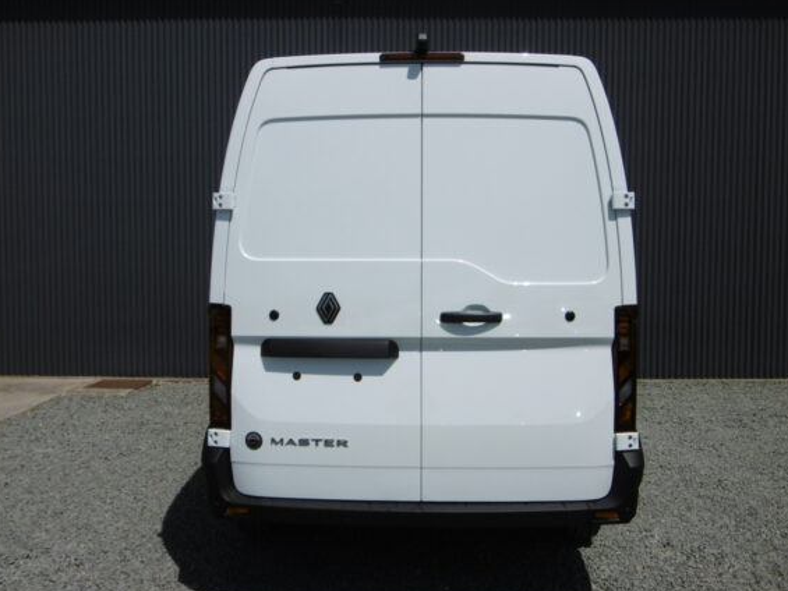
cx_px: 379
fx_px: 774
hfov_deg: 53.9
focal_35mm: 34
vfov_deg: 41.8
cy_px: 297
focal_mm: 5.8
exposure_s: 1/500
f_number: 8.8
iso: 100
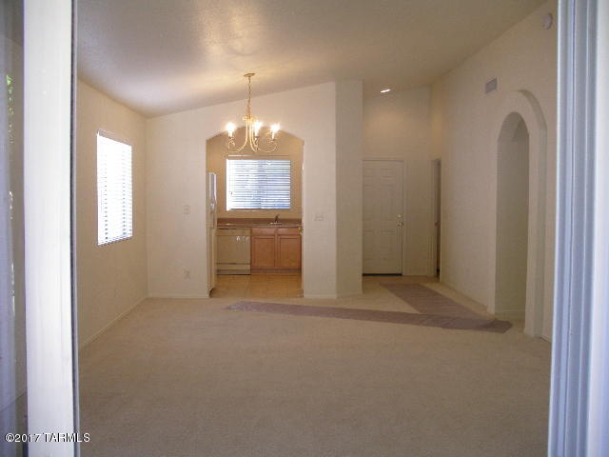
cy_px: 228
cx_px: 304
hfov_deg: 50.1
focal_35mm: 37
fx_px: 651
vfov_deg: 38.7
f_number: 2.8
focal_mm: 7.8
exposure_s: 1/50
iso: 200
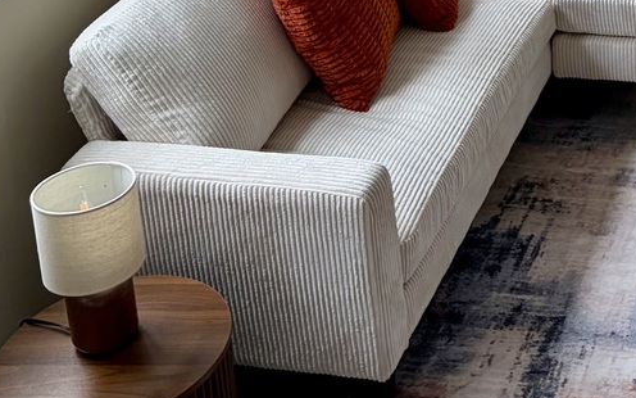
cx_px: 849
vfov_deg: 14.8
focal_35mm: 80
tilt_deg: -17.9
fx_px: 1387
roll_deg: +0.5
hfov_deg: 22.7
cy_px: -257
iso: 80
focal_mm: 5.96
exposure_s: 1/120
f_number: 1.6
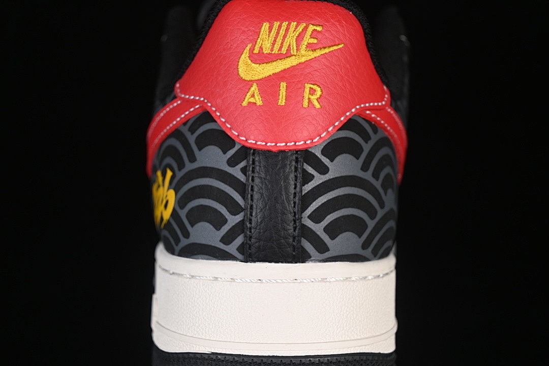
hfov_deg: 27.0
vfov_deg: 18.2
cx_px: 274
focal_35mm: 75
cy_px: 183
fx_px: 1144
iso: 160
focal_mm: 50
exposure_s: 1/60
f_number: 6.3
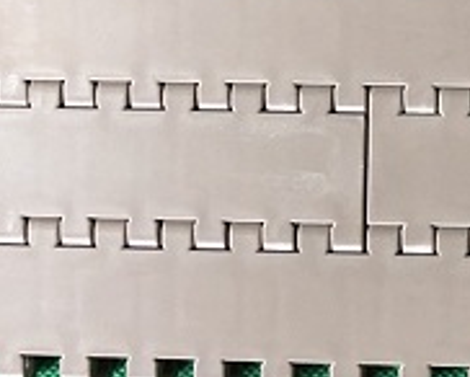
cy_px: 174
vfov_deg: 14.2
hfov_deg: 15.5
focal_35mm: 109
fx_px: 1518
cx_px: 806
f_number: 1.8
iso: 50
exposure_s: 1/17
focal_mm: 4
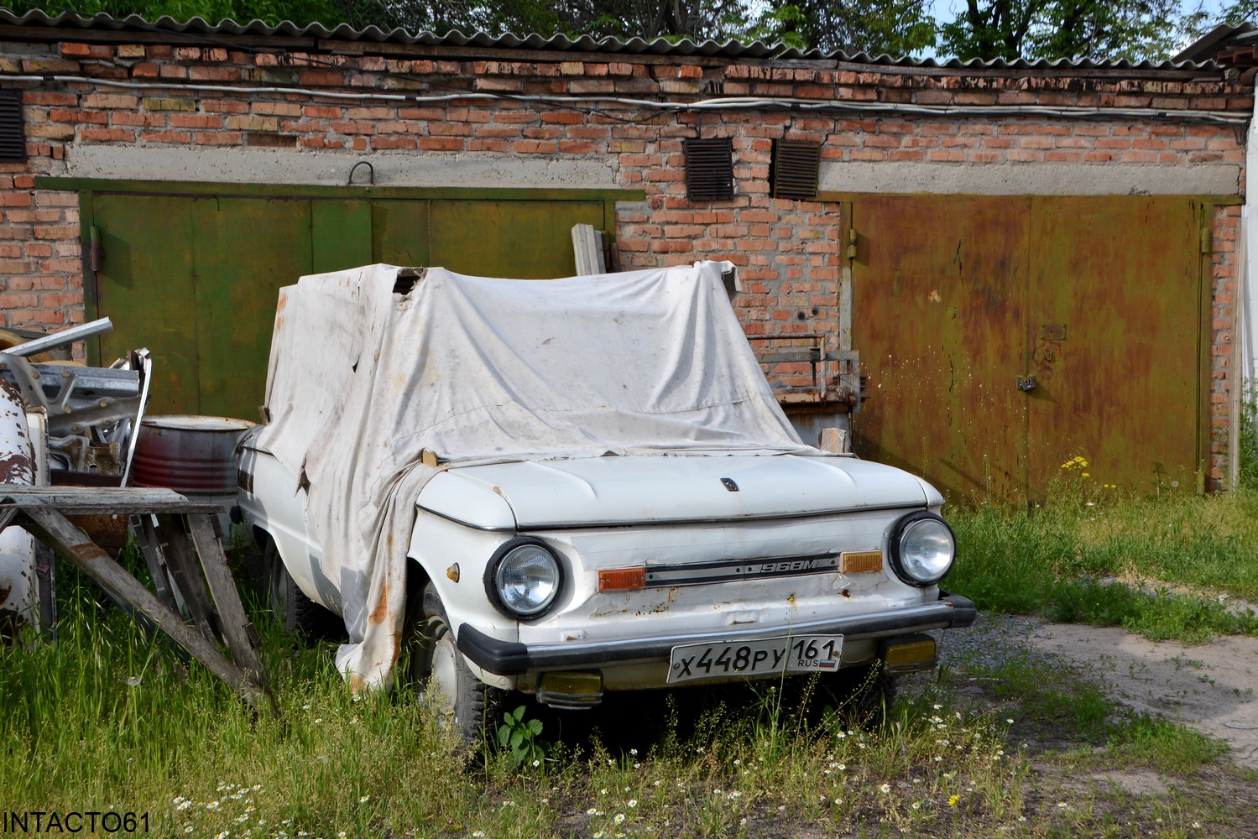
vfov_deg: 28.1
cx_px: 629
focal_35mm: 48
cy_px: 420
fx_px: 1678
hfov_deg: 41.1
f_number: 8
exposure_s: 1/250
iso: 140
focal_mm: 32
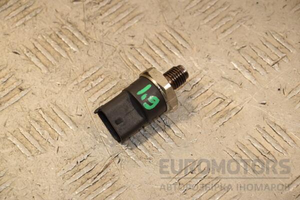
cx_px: 150
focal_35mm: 158
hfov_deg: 13.0
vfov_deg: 8.7
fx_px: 1312
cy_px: 100
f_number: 8
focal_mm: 105
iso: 800
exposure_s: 1/200
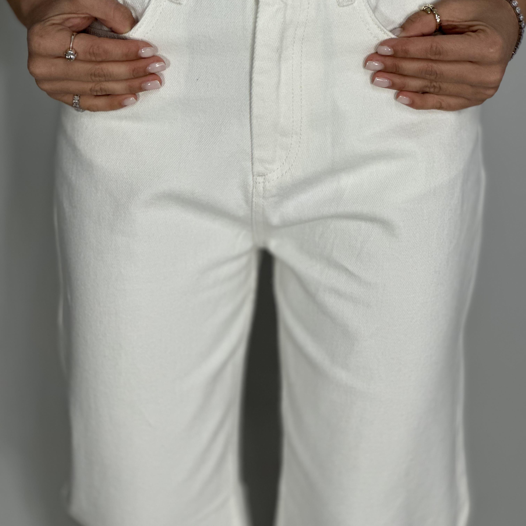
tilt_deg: -31.9
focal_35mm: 91
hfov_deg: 19.1
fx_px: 1564
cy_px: 203
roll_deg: +0.7
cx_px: 264
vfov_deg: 19.1
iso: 100
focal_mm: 9
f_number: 2.8
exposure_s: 1/100
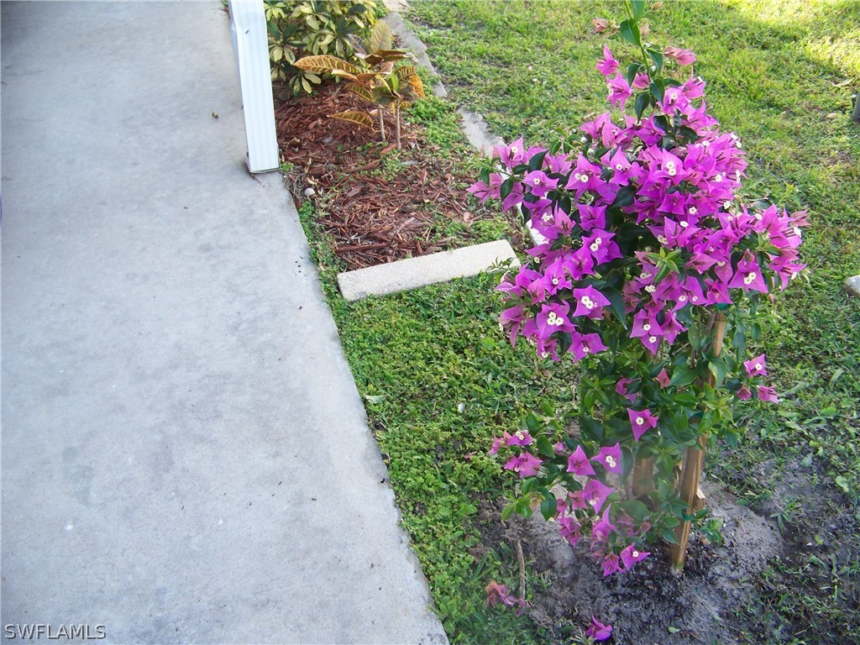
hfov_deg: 51.4
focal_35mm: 36
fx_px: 894
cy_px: 322
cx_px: 430
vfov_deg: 39.7
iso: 64
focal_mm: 5.85
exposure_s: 1/60
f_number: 2.8
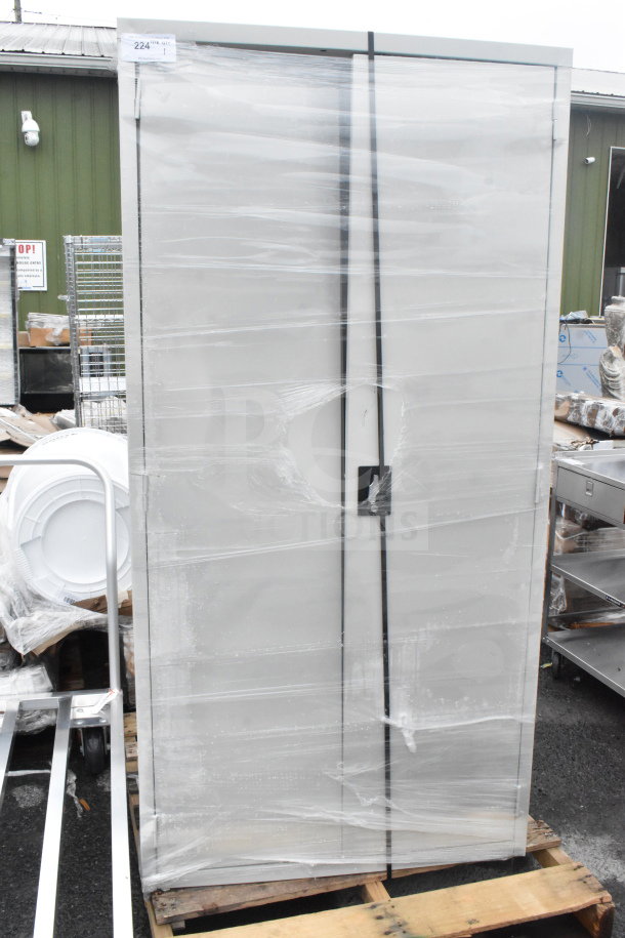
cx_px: 312
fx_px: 859
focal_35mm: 33
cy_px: 469
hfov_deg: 40.0
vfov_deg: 57.2
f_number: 16
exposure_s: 1/1000
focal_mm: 22
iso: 6400
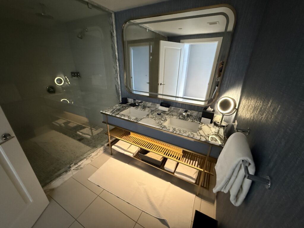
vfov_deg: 85.7
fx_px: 123
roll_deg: -1.1
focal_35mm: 14
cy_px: 114
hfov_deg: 102.1
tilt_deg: -21.9
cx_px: 152
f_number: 2.2
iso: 1250
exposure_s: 1/60
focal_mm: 2.22
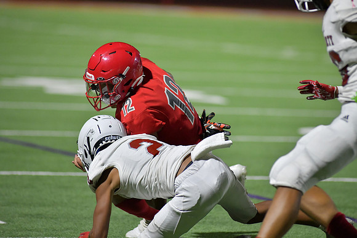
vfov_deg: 4.6
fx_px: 2976
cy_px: 119
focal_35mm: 300
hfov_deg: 6.9
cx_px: 178
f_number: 4
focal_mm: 300
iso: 6400
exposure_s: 1/1250
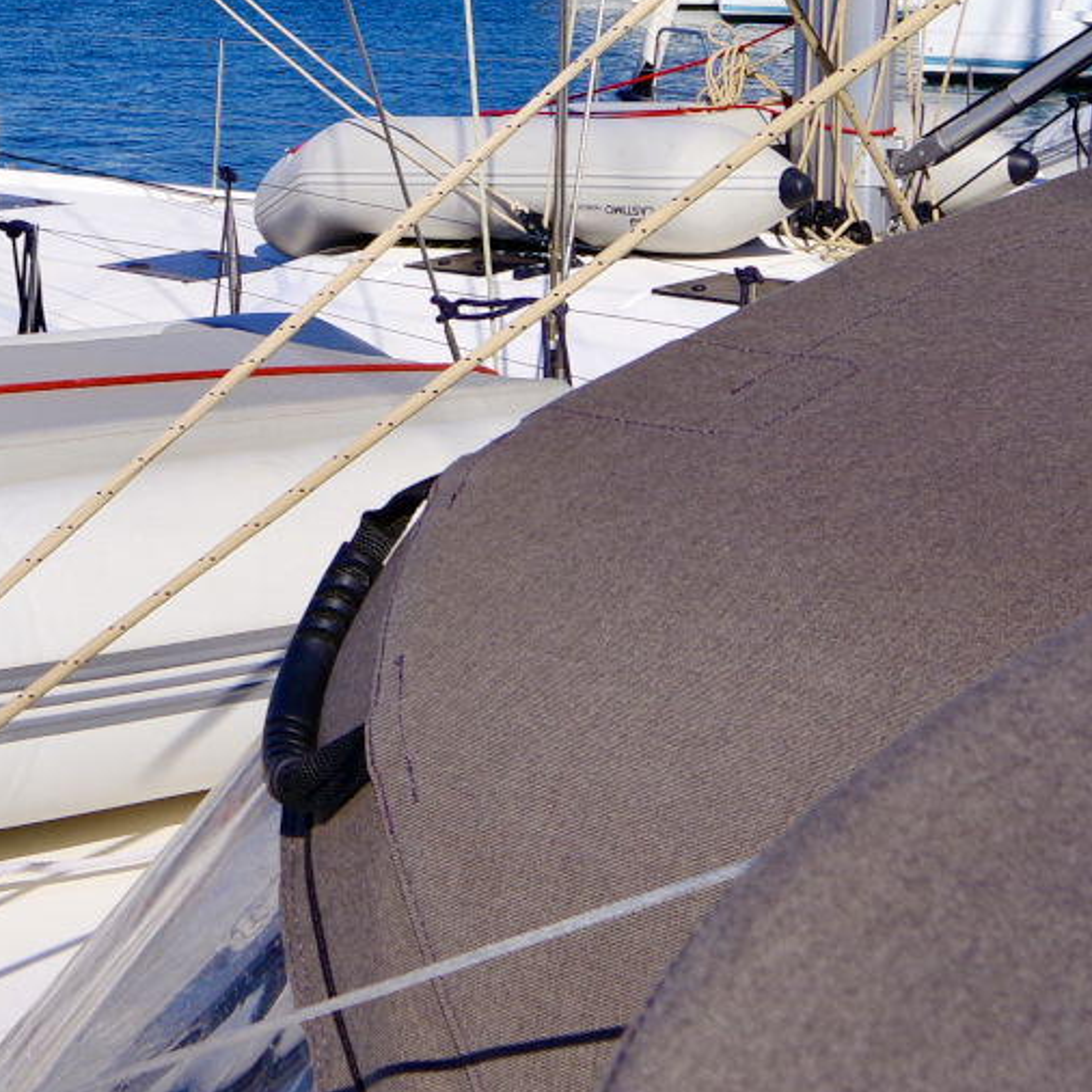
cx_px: -28
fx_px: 2891
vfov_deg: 20.6
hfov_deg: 20.6
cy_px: -22
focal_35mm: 81
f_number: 13
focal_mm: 22
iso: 200
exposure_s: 1/400
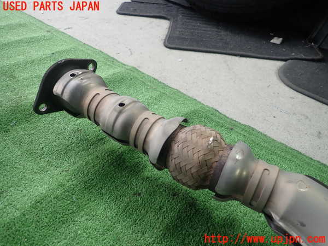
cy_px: 123
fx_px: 237
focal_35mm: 25
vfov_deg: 54.9
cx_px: 164
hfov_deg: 69.4
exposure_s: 1/60
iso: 100
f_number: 2
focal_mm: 4.5
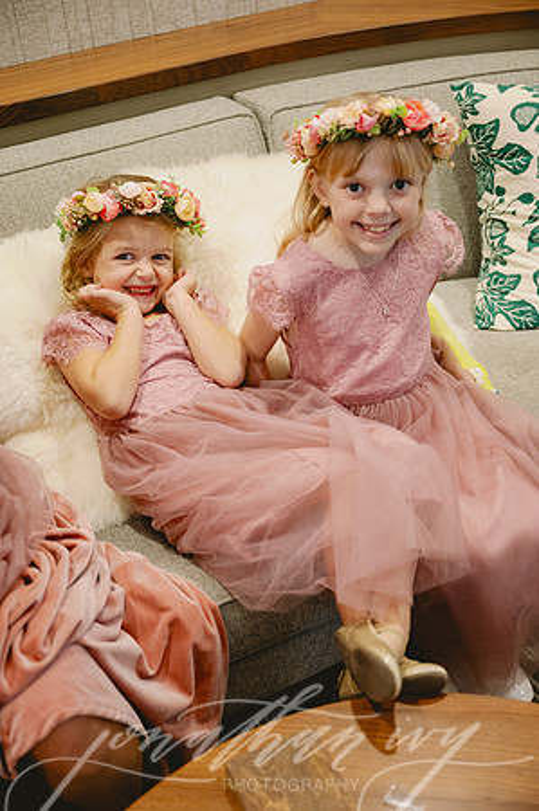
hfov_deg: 30.4
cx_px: 270
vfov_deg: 44.5
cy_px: 406
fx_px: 990
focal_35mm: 44
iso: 1600
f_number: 2.8
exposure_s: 1/250
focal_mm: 44
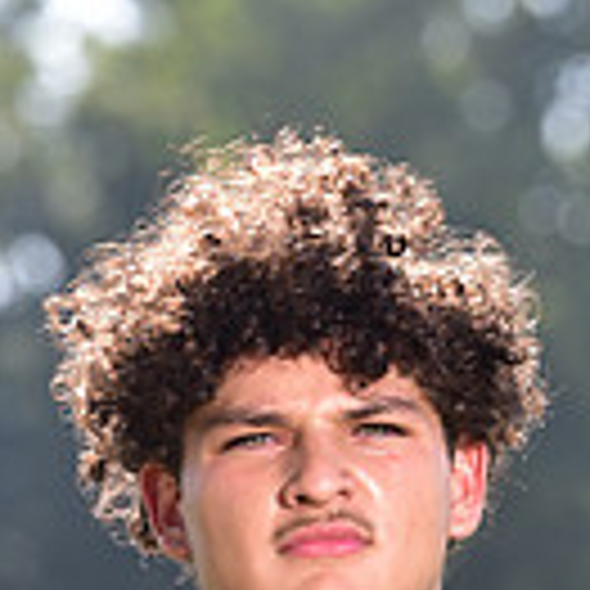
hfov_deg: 3.0
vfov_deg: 3.0
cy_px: 896
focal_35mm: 582
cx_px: 453
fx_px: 11223
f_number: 5
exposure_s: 1/250
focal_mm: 155
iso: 100
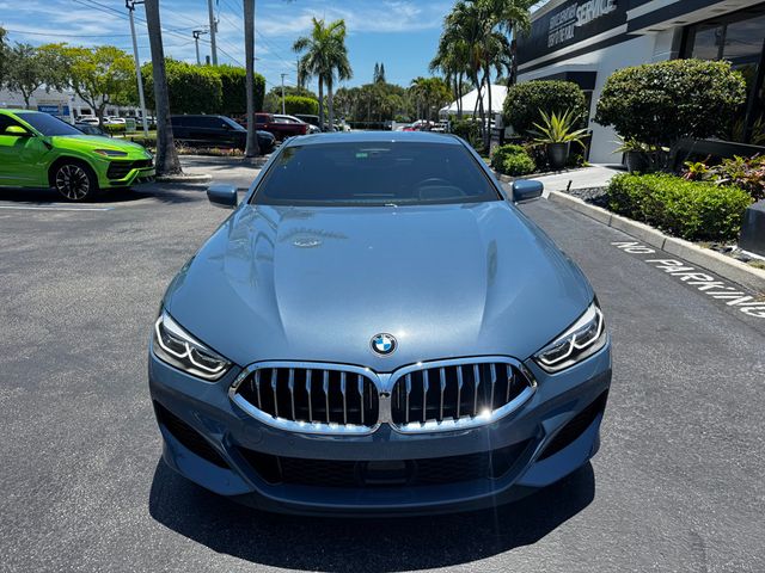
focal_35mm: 24
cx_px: 382
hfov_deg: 71.6
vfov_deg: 56.8
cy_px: 286
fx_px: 530
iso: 80
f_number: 1.78
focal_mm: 6.76
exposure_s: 1/2041
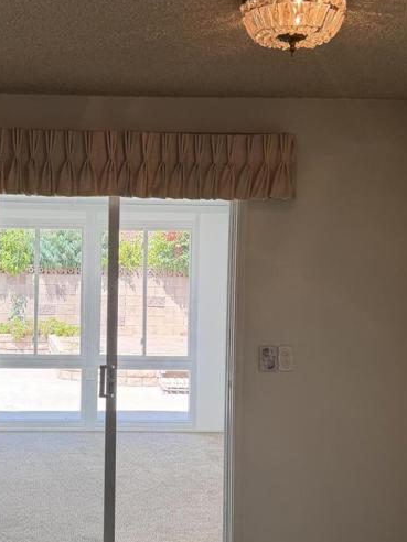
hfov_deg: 28.4
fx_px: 784
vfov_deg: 38.2
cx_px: 77
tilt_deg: -1.6
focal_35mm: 50
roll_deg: -1.1
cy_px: 294
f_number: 1.78
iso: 100
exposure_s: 1/342
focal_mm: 6.76
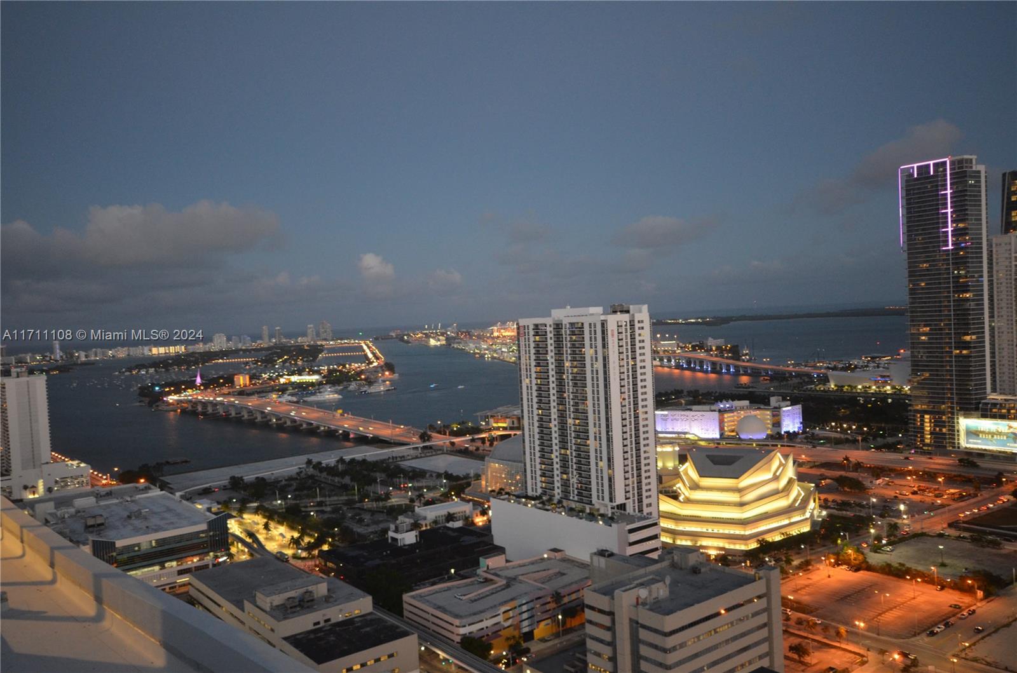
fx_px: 846
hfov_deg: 62.0
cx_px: 508
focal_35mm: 30
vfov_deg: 43.4
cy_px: 336
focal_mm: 20
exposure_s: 1/8
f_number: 5.6
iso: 1600
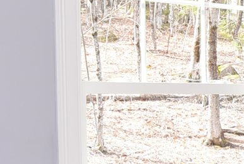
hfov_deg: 16.2
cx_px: 404
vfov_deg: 12.3
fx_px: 753
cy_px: 137
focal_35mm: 111
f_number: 4.5
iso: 200
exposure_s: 1/100
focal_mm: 14
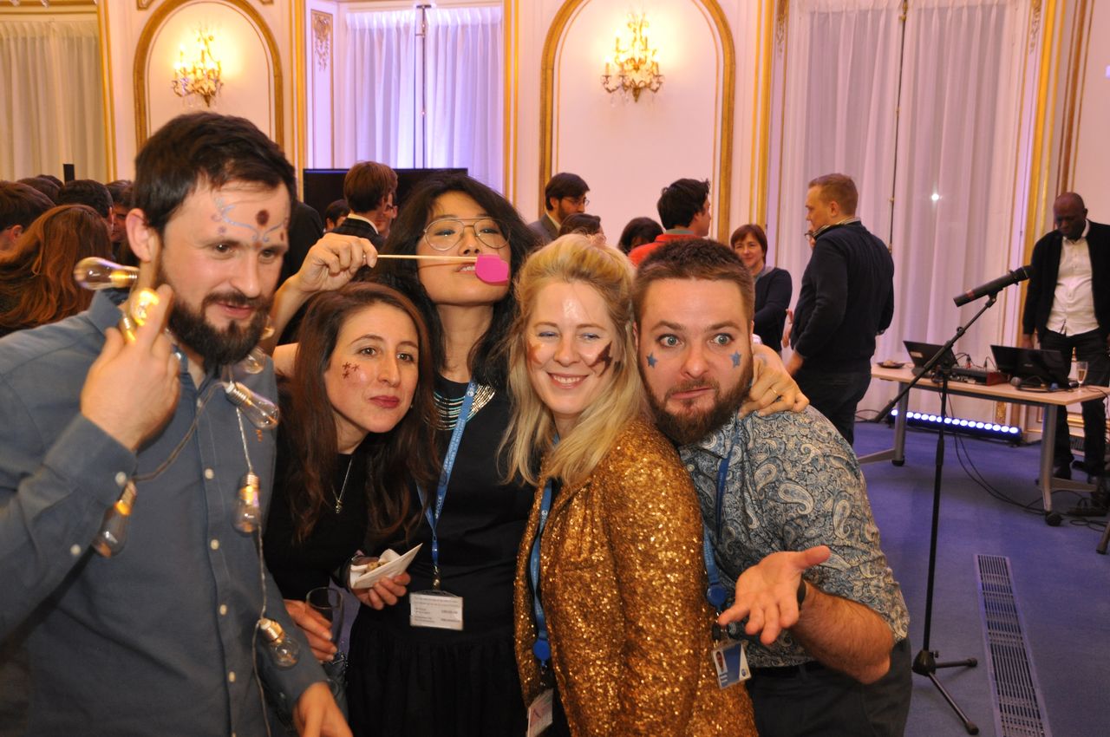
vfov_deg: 39.9
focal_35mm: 33
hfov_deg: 57.3
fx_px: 1016
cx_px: 555
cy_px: 368
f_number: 4
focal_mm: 22
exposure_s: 1/60
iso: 800
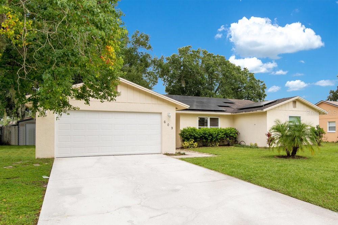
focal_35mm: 16
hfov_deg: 96.7
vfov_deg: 73.8
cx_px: 169
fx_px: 150
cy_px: 112
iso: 100
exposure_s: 1/125
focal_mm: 16
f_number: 9
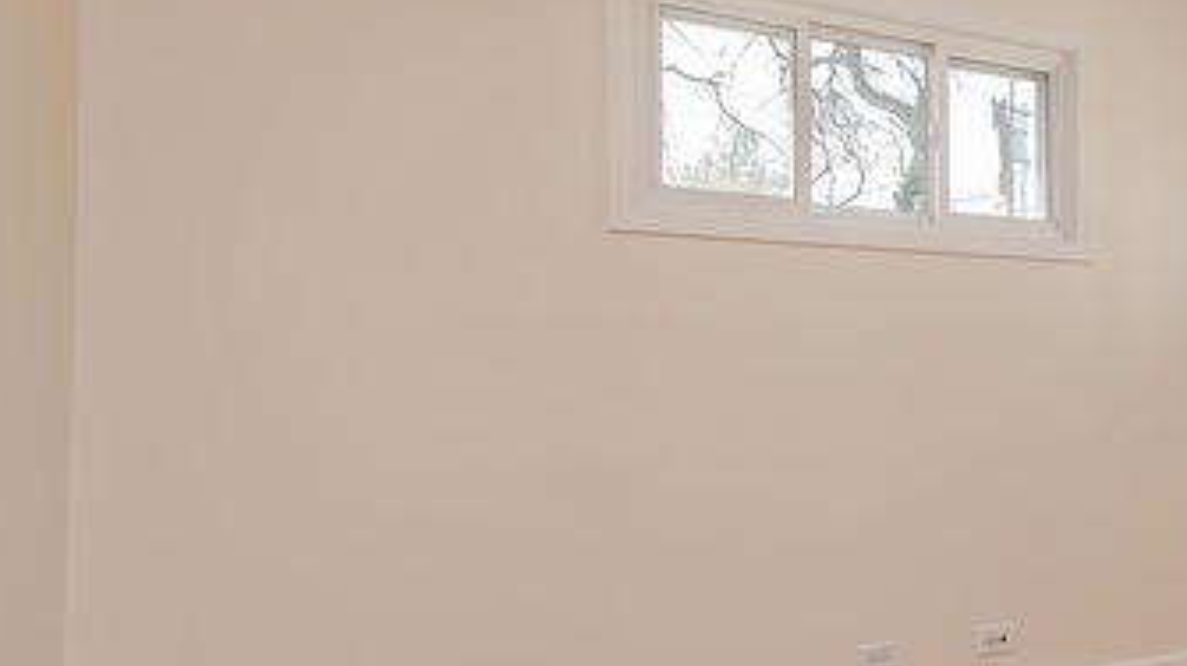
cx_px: 1056
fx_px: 1070
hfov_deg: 51.6
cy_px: 376
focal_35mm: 34
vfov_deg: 34.5
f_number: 8
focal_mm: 17
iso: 200
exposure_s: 1/30
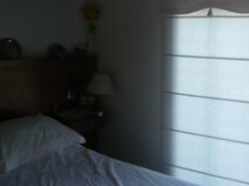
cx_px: 201
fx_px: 338
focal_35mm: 47
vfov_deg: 30.7
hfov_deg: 38.8
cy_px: 67
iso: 200
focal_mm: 4.6
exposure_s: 1/100
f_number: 2.8
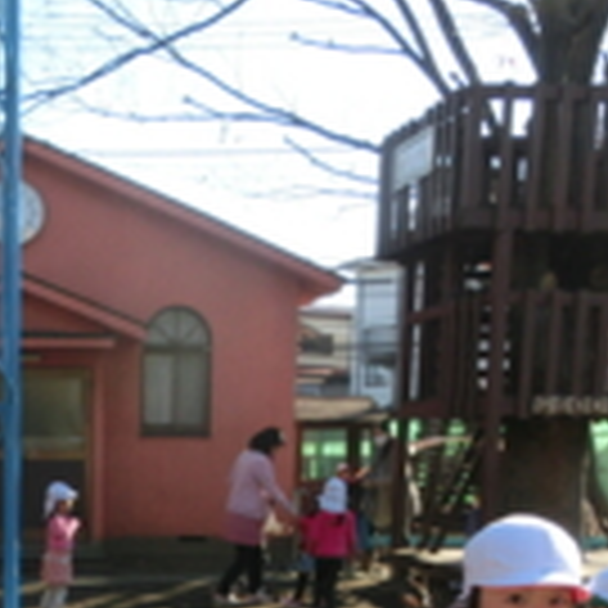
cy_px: 671
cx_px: 41
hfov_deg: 26.2
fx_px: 1252
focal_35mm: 63
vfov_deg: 25.3
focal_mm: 4.24
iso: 80
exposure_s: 1/400
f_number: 3
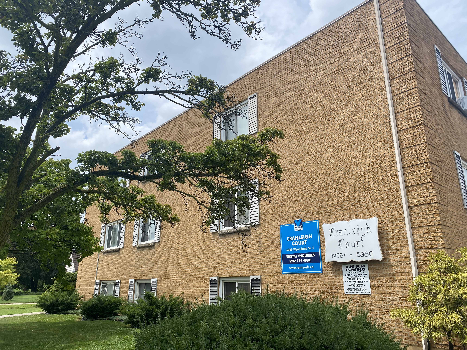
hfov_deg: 67.3
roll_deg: -0.5
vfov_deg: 53.1
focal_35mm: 26
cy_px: 175
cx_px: 234
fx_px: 351
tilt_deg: +17.0
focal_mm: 4.25
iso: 32
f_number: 1.8
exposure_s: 1/1565
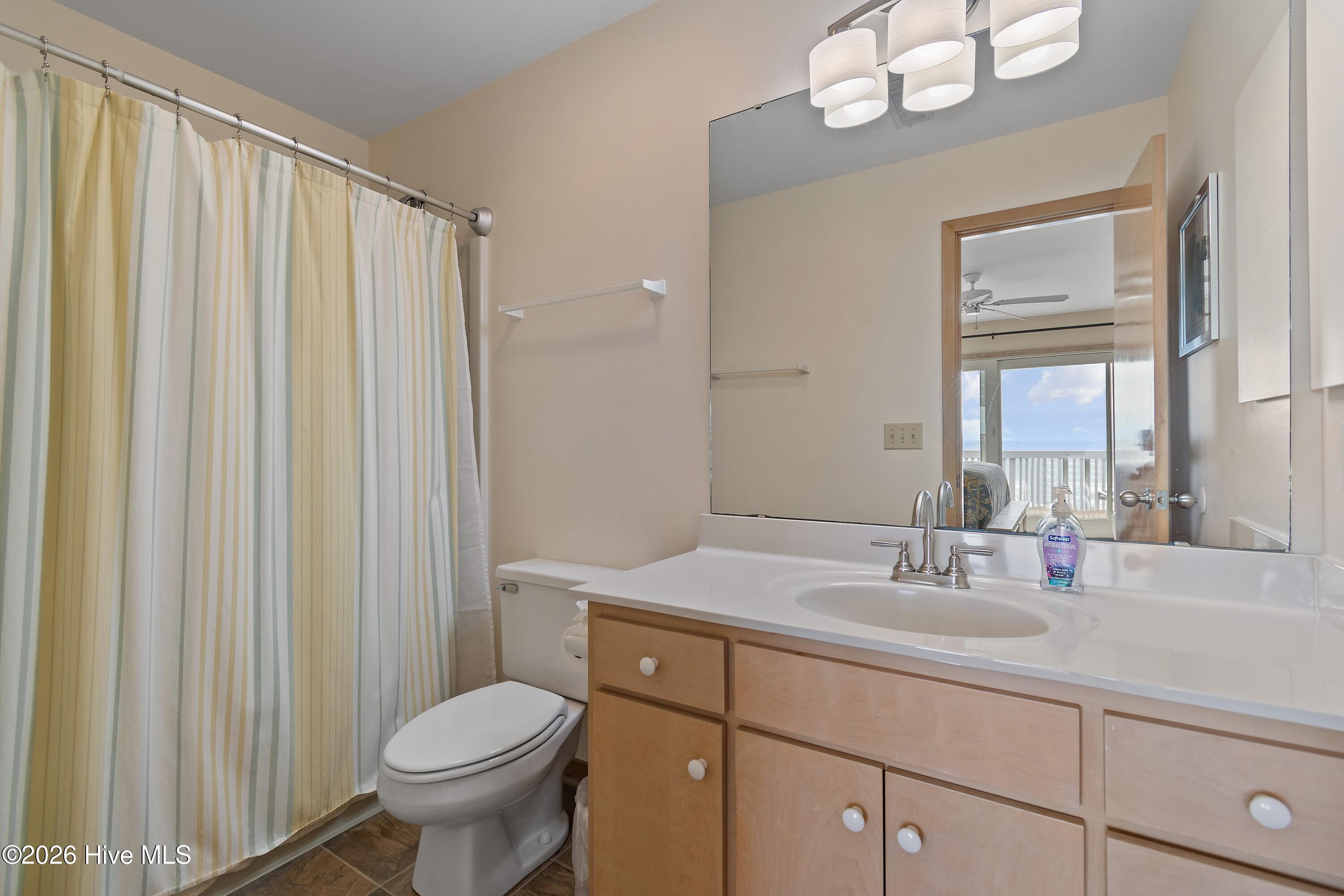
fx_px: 560
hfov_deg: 100.4
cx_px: 672
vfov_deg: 77.3
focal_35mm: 15
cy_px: 448
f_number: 4.5
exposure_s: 1/13
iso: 100
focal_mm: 10
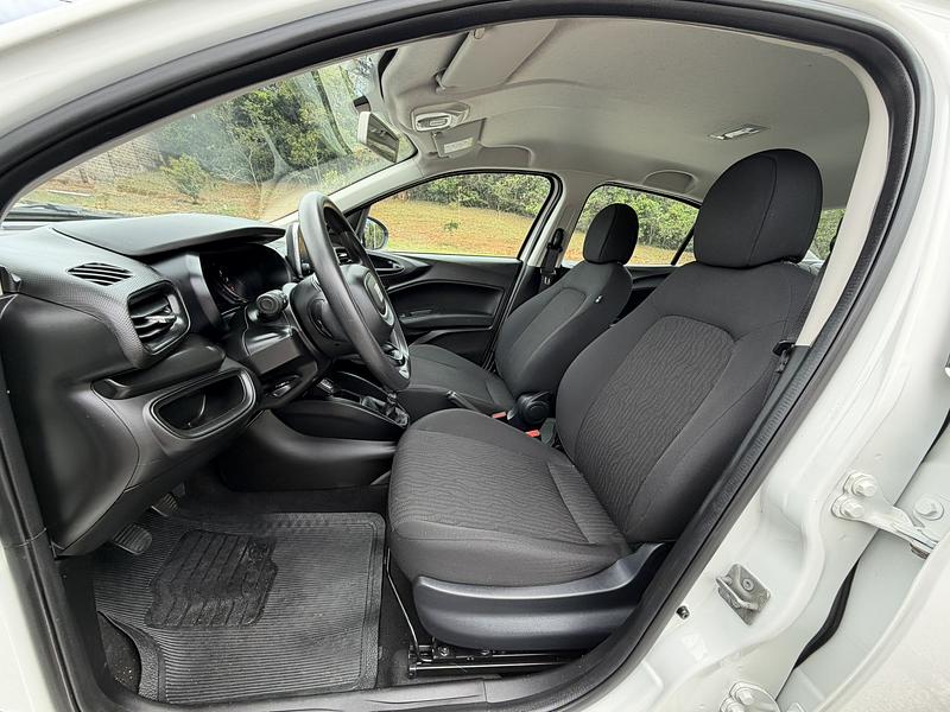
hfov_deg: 102.1
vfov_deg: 85.7
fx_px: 384
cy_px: 356
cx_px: 475
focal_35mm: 14
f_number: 2.2
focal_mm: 2.22
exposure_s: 1/154
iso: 50
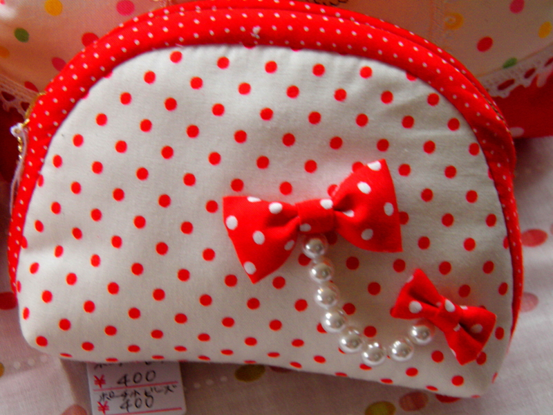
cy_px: 208
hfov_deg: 12.2
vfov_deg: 9.2
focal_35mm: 162
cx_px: 276
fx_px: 2588
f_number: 4.1
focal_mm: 29.2
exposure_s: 1/13
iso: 100
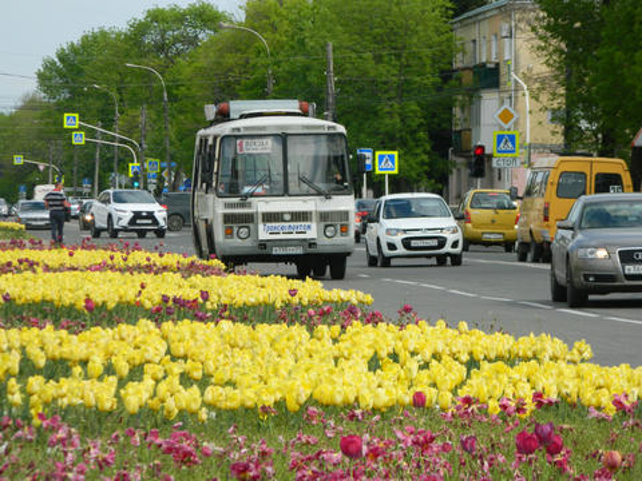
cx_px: 321
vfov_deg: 5.3
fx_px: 5156
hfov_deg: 7.1
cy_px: 240
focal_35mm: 278
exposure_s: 1/500
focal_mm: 50
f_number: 5.6
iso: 140
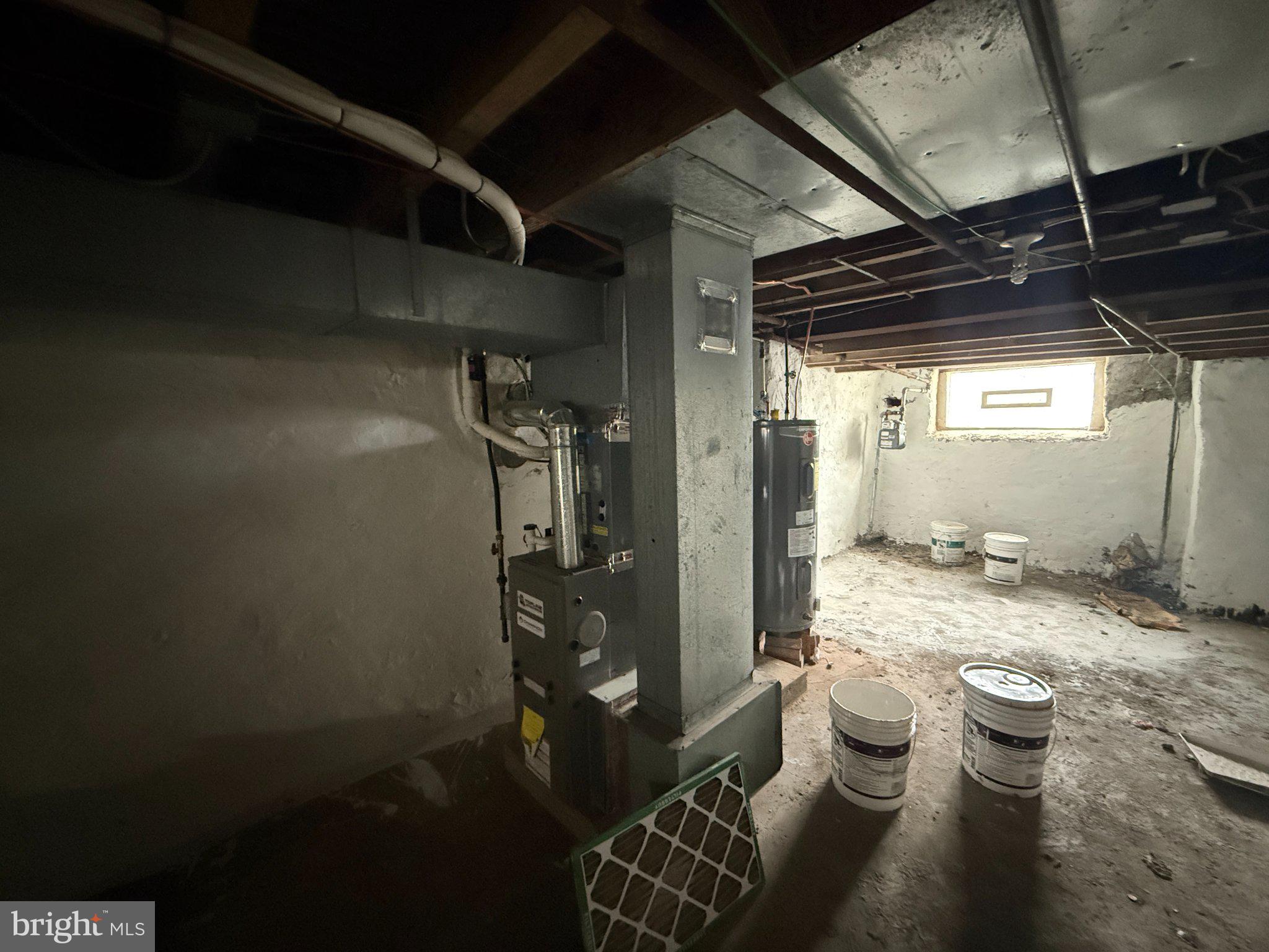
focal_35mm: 14
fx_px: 513
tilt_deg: -6.7
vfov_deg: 85.7
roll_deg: +1.7
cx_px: 634
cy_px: 476
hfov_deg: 102.1
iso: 2500
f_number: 2.2
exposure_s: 1/24
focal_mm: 2.22
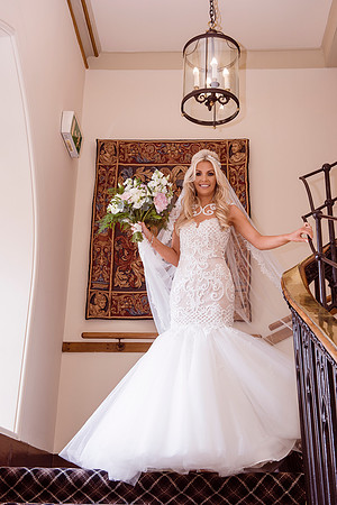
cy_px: 252
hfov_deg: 28.1
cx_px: 168
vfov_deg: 41.1
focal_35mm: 48
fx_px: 674
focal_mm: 48
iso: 400
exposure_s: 1/60
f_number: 5.6
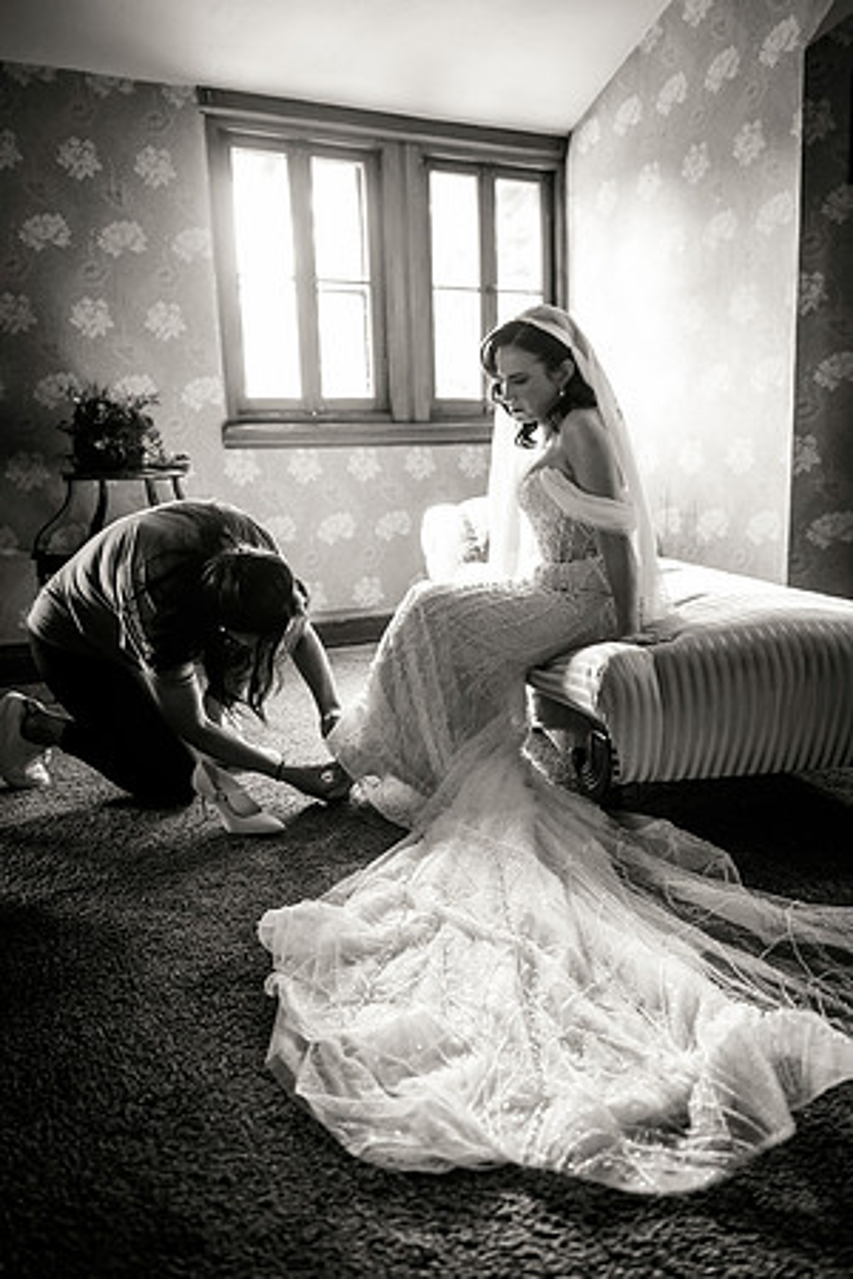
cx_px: 426
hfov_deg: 47.9
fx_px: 960
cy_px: 640
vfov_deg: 67.4
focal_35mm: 27
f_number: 2.8
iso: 1250
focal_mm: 27
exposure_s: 1/100
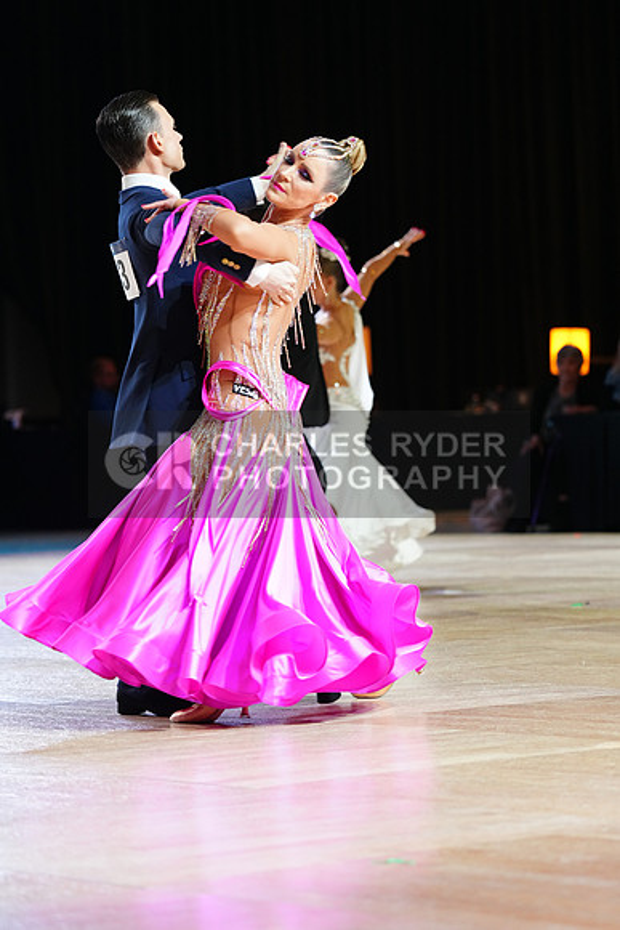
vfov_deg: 14.1
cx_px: 310
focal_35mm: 146
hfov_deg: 9.4
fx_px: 3769
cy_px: 465
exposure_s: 1/250
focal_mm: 146
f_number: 4
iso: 2500
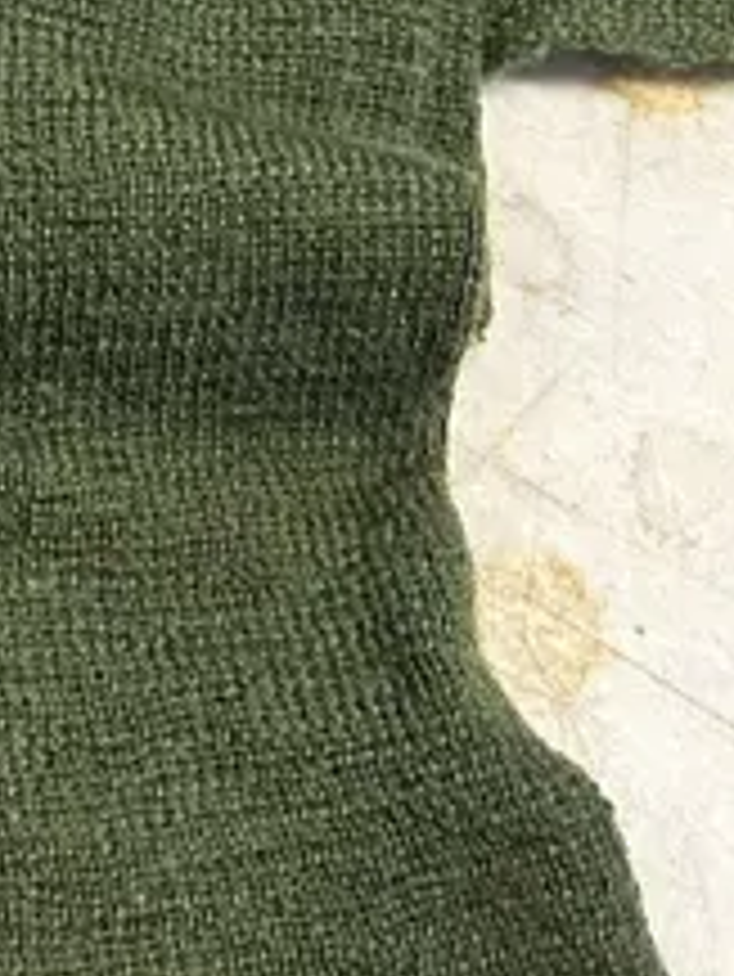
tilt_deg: -55.9
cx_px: -919
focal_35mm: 113
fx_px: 3192
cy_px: -616
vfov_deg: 15.6
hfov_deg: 11.3
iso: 250
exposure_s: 1/100
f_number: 1.78
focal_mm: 6.86
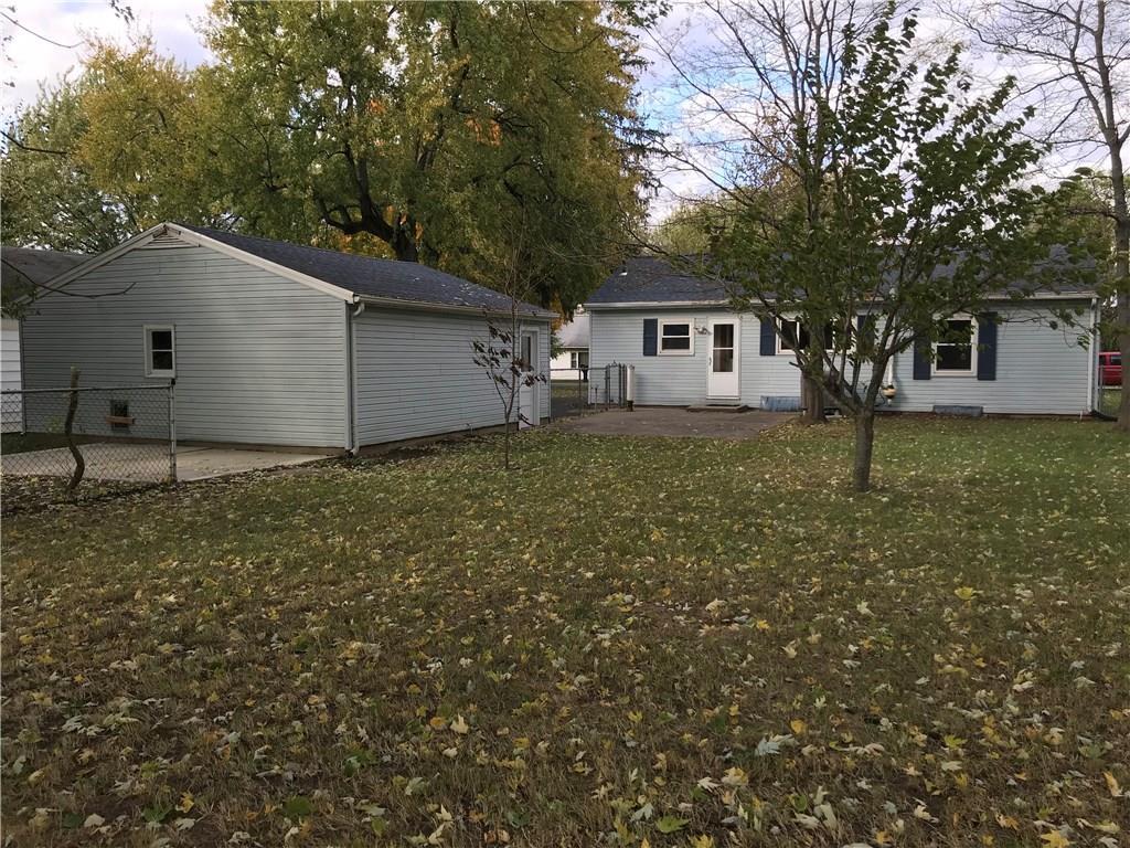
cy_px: 424
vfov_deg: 49.7
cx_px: 565
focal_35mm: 28
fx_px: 914
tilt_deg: -3.1
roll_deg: -0.2
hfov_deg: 63.4
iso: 20
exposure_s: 1/399
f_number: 1.8
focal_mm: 3.99
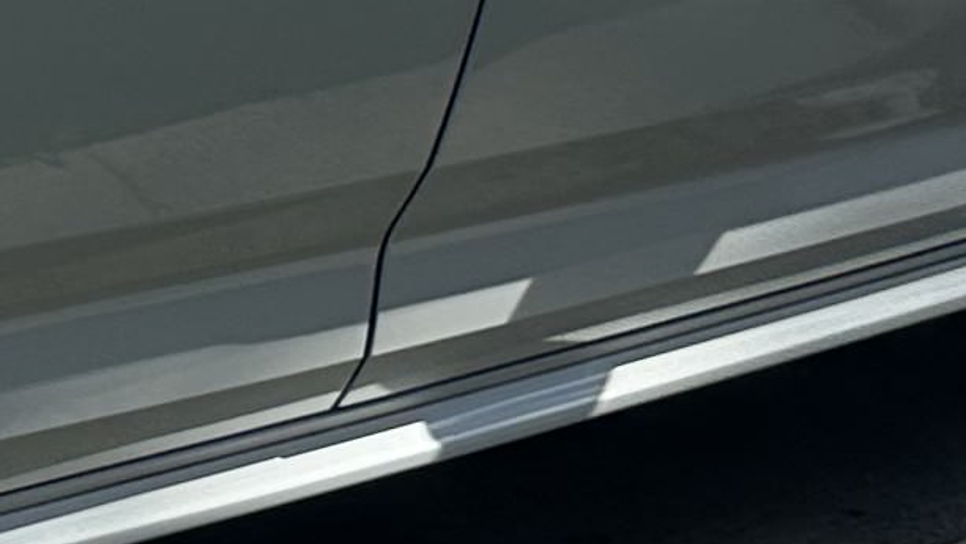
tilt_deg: -22.2
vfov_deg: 7.1
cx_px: -1147
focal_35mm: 172
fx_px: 4406
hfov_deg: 11.0
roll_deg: +0.6
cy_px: 240
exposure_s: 1/3861
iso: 80
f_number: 1.78
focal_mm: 6.86
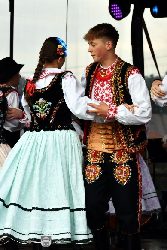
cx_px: 96
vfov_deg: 14.2
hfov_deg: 9.5
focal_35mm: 144
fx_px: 1001
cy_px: 114
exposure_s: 1/200
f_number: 7.1
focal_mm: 70
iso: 400
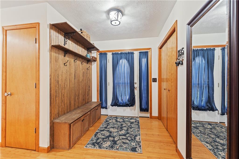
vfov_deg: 77.3
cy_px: 80
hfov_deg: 100.4
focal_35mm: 15
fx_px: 100
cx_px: 120
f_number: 2.8
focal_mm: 15
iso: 2000
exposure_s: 1/30
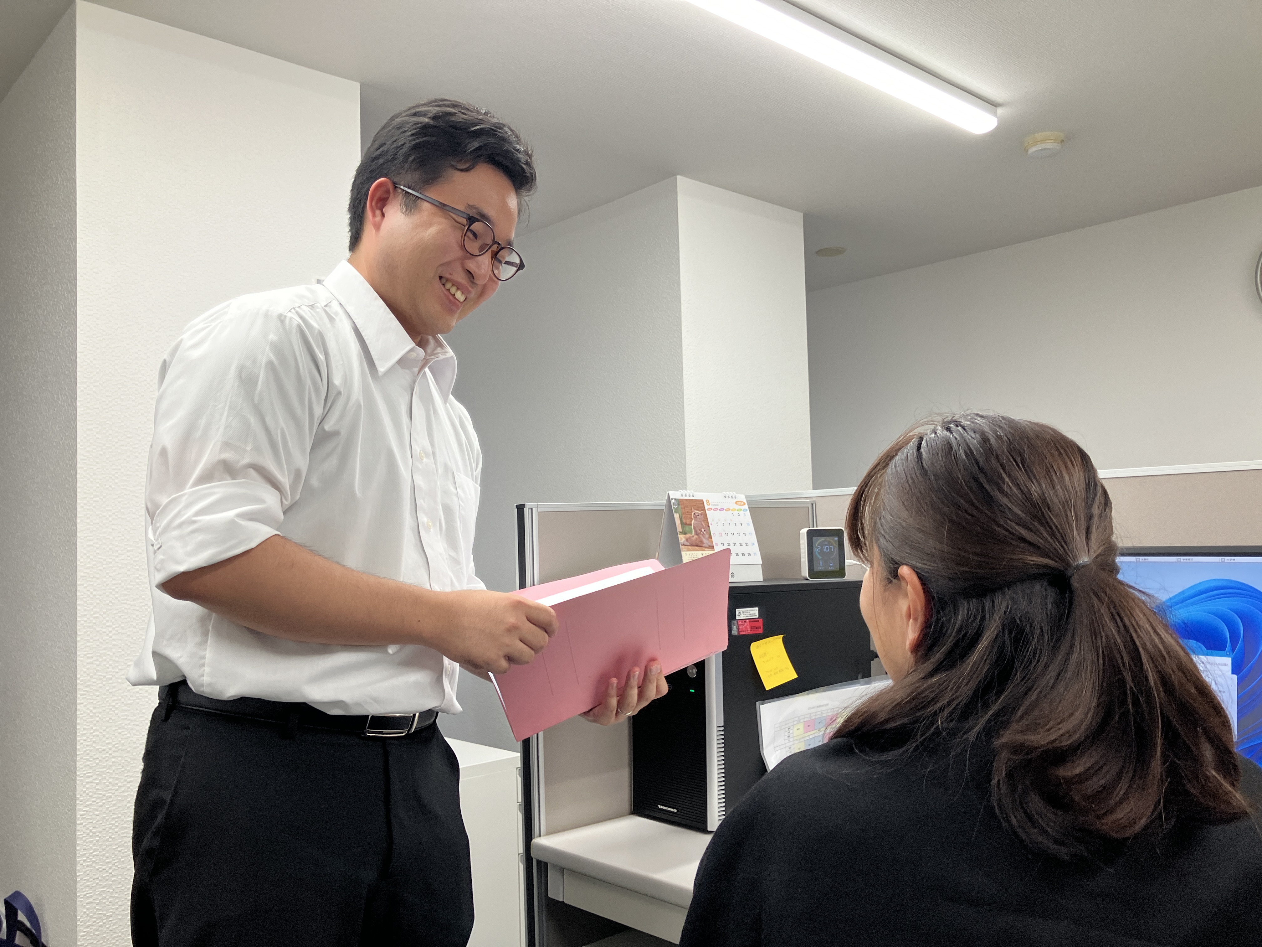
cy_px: 474
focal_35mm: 28
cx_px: 631
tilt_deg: +2.9
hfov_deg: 63.4
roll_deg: -0.9
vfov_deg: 49.7
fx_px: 1021
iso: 64
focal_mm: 3.99
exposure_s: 1/100
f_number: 1.8
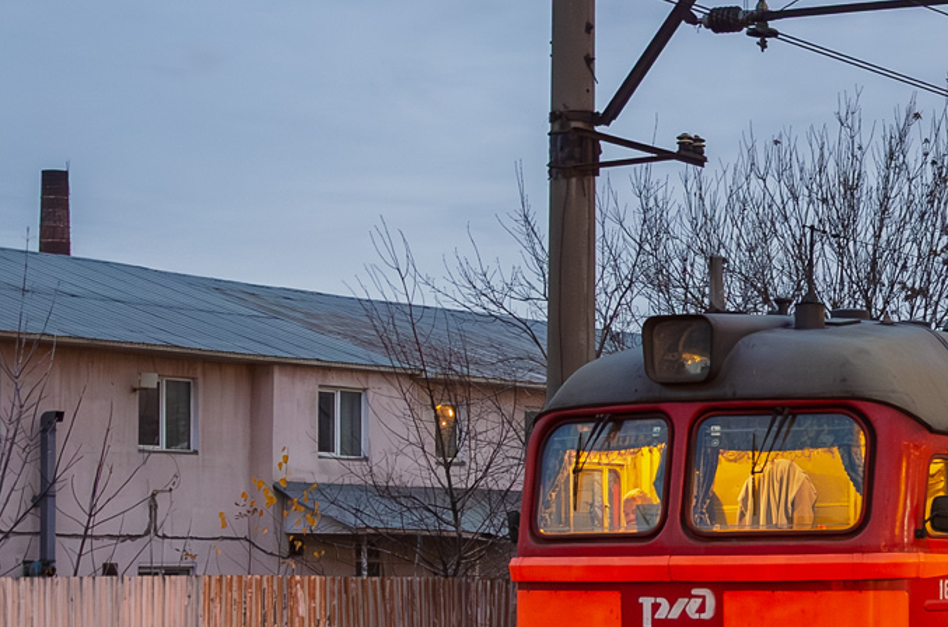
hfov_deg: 23.3
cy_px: 474
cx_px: 991
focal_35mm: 83
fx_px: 2183
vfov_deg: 16.3
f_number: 4
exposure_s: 1/13
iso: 2500
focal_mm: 25
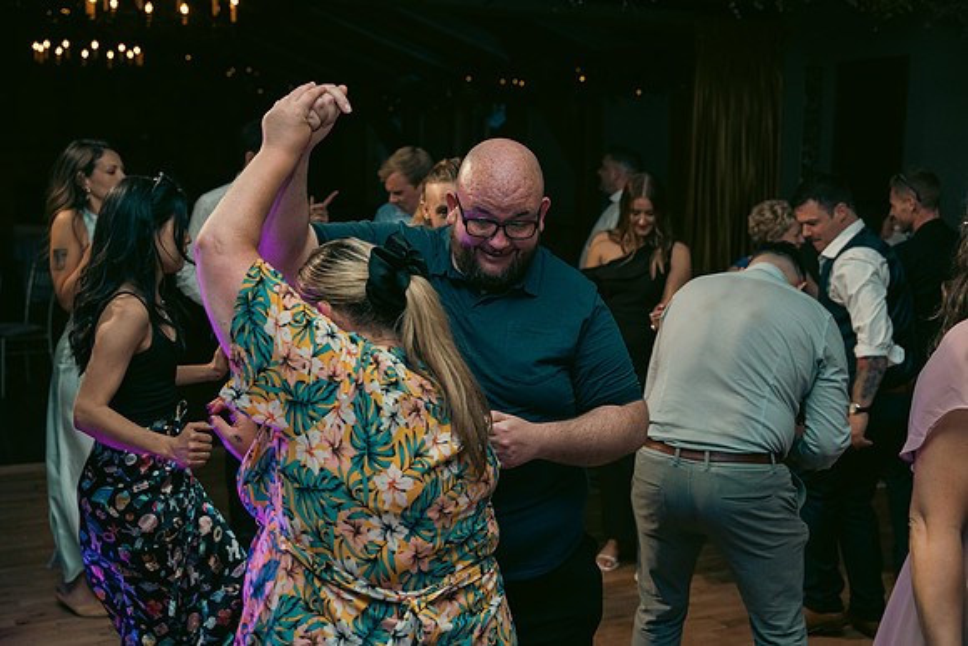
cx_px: 484
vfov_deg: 31.9
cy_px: 323
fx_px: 1130
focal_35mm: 42
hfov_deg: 46.4
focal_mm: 42
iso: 2500
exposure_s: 1/160
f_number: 3.5
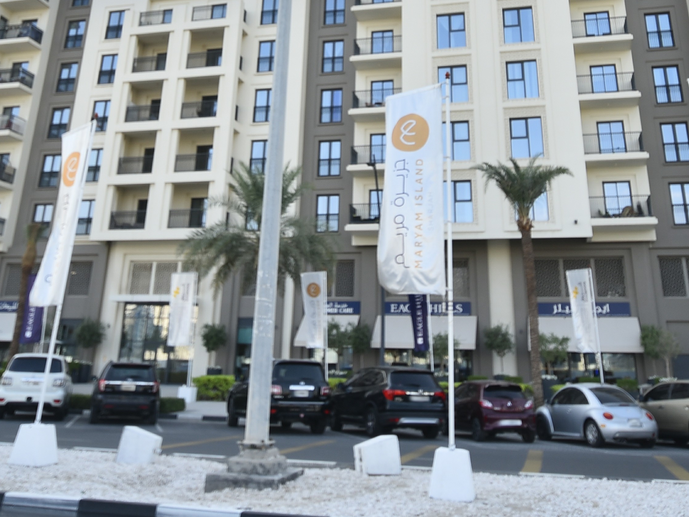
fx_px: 717
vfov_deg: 37.2
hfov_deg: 51.3
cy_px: 55
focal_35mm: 36
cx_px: 354
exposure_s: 1/1000
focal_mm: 14
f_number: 2.8
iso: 160
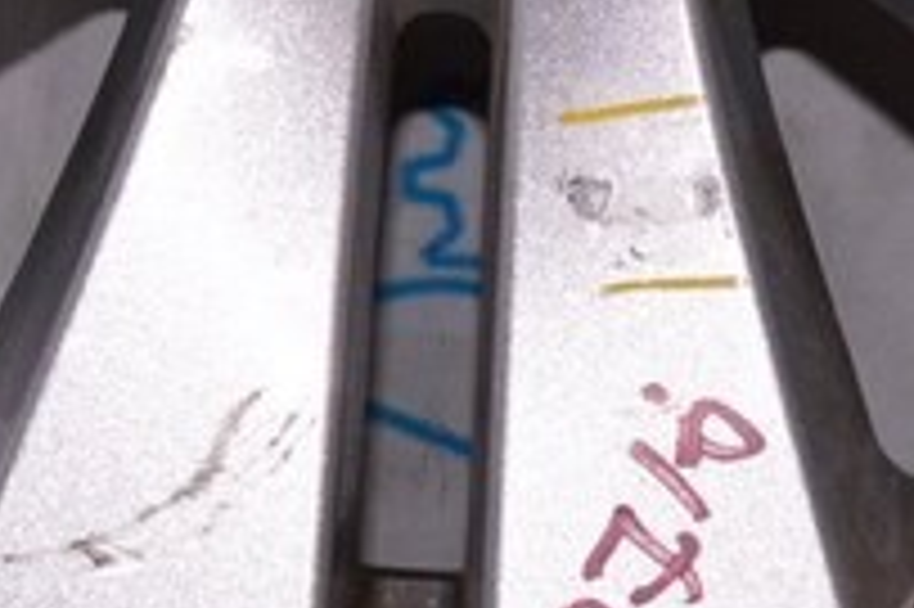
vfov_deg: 7.3
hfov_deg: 11.3
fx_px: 4617
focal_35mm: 182
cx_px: 491
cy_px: -498
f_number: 8
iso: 1600
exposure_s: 1/160
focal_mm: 24
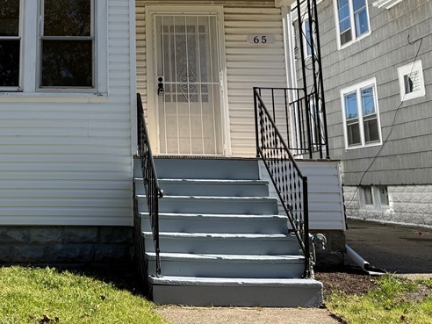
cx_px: 72
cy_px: 44
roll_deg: -0.8
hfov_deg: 36.6
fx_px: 624
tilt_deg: +12.9
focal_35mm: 50
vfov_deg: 28.2
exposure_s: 1/2801
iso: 80
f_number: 1.78
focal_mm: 6.76
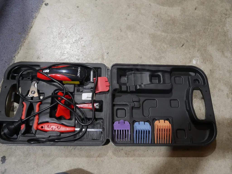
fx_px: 228
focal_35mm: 34
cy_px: 87
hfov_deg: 53.9
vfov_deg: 41.8
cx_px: 116
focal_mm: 17
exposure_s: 1/60
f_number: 4
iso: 320
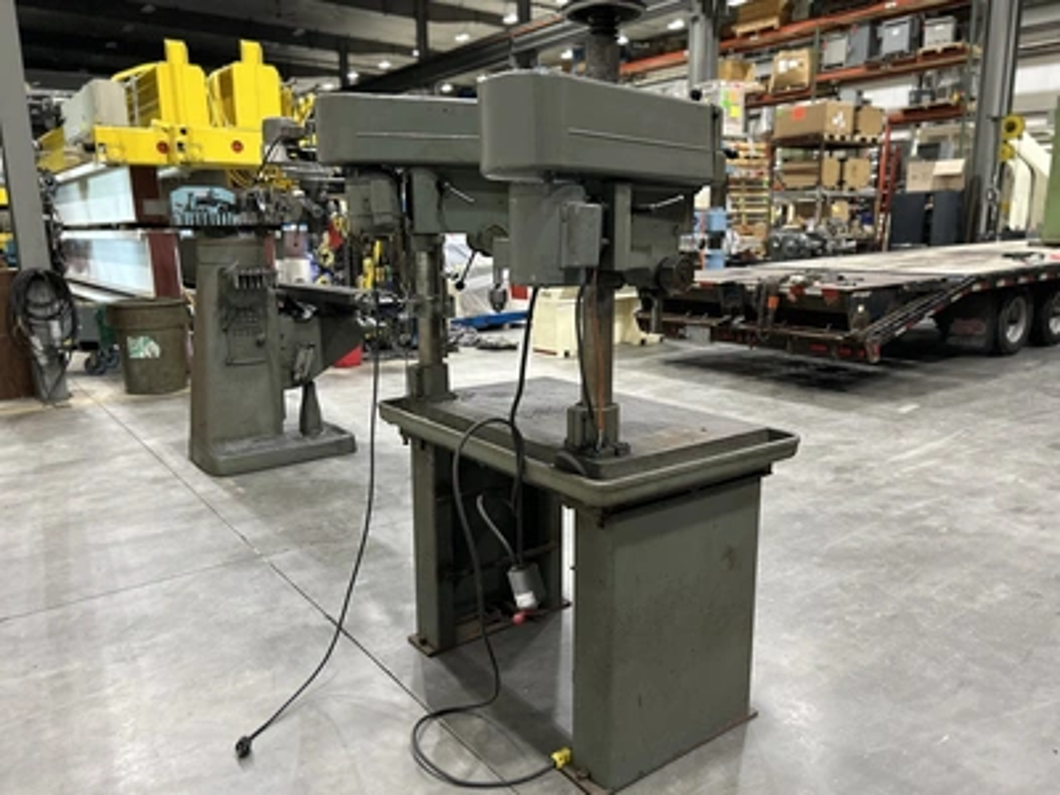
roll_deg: +1.2
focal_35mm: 26
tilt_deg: -11.9
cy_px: 398
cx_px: 530
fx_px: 796
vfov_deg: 53.1
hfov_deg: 67.3
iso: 400
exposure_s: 1/60
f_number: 1.5
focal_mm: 5.7
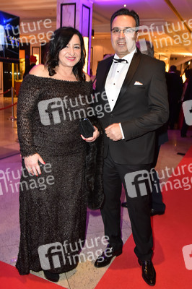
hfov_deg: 42.3
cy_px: 144
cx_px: 96
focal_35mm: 31
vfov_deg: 60.3
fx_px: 248
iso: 2500
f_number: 5.6
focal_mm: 31
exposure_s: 1/50
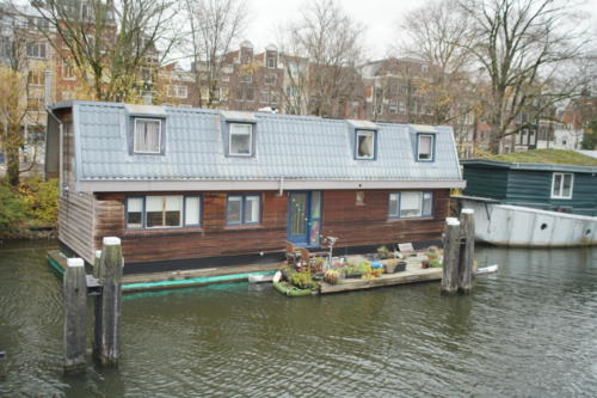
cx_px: 298
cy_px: 199
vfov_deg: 37.8
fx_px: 580
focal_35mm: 35
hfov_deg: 54.5
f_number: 3.2
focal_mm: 35
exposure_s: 1/60
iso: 400
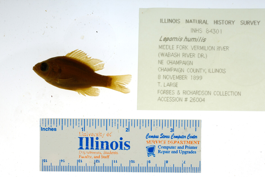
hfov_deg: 32.9
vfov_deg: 22.3
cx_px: 133
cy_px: 89
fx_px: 449
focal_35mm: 61
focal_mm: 60
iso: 100
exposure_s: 1/200
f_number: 10
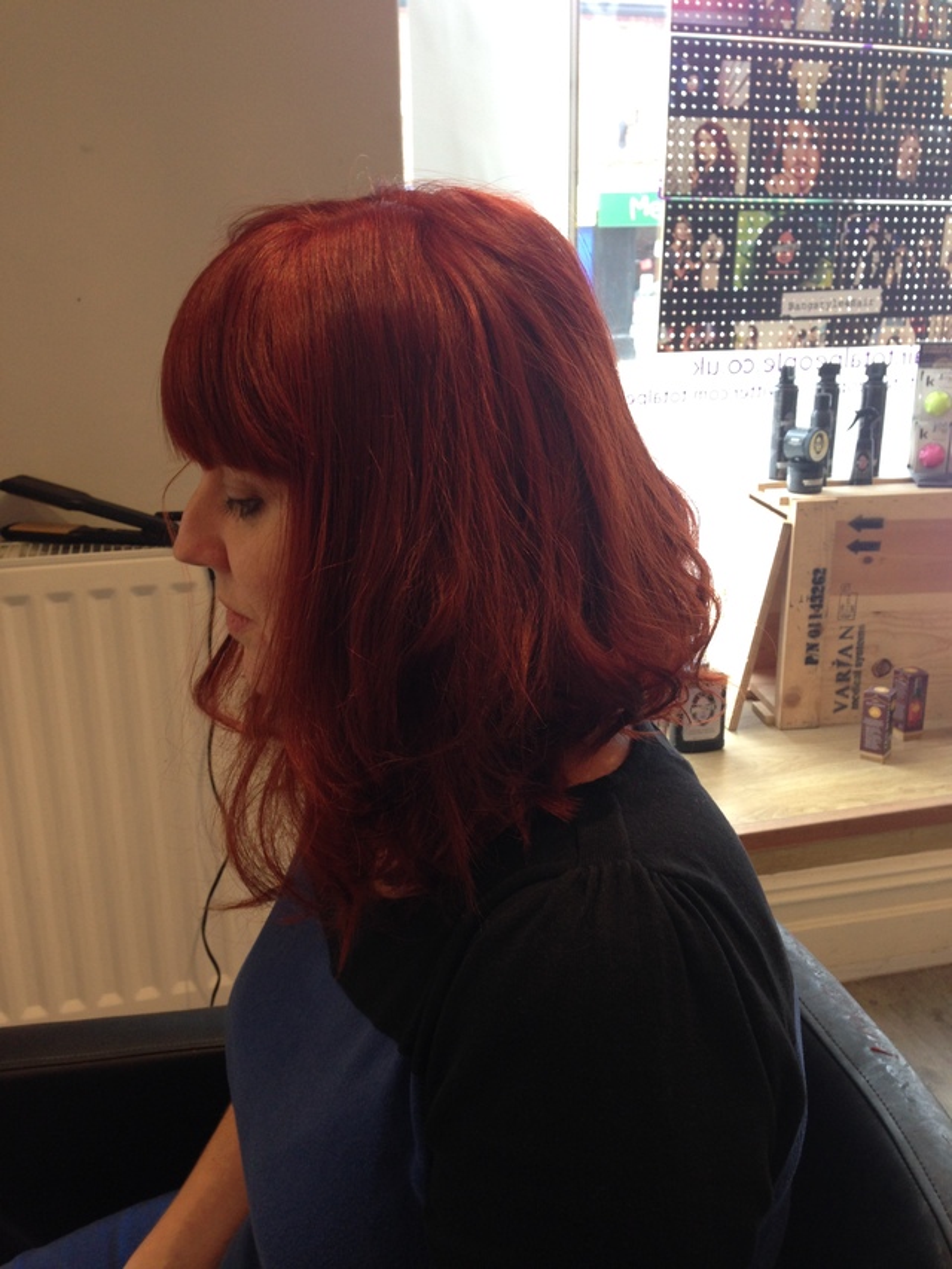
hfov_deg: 43.0
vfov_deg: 55.3
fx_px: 1210
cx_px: 476
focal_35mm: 33
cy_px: 634
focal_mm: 4.12
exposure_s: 1/20
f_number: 2.4
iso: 80
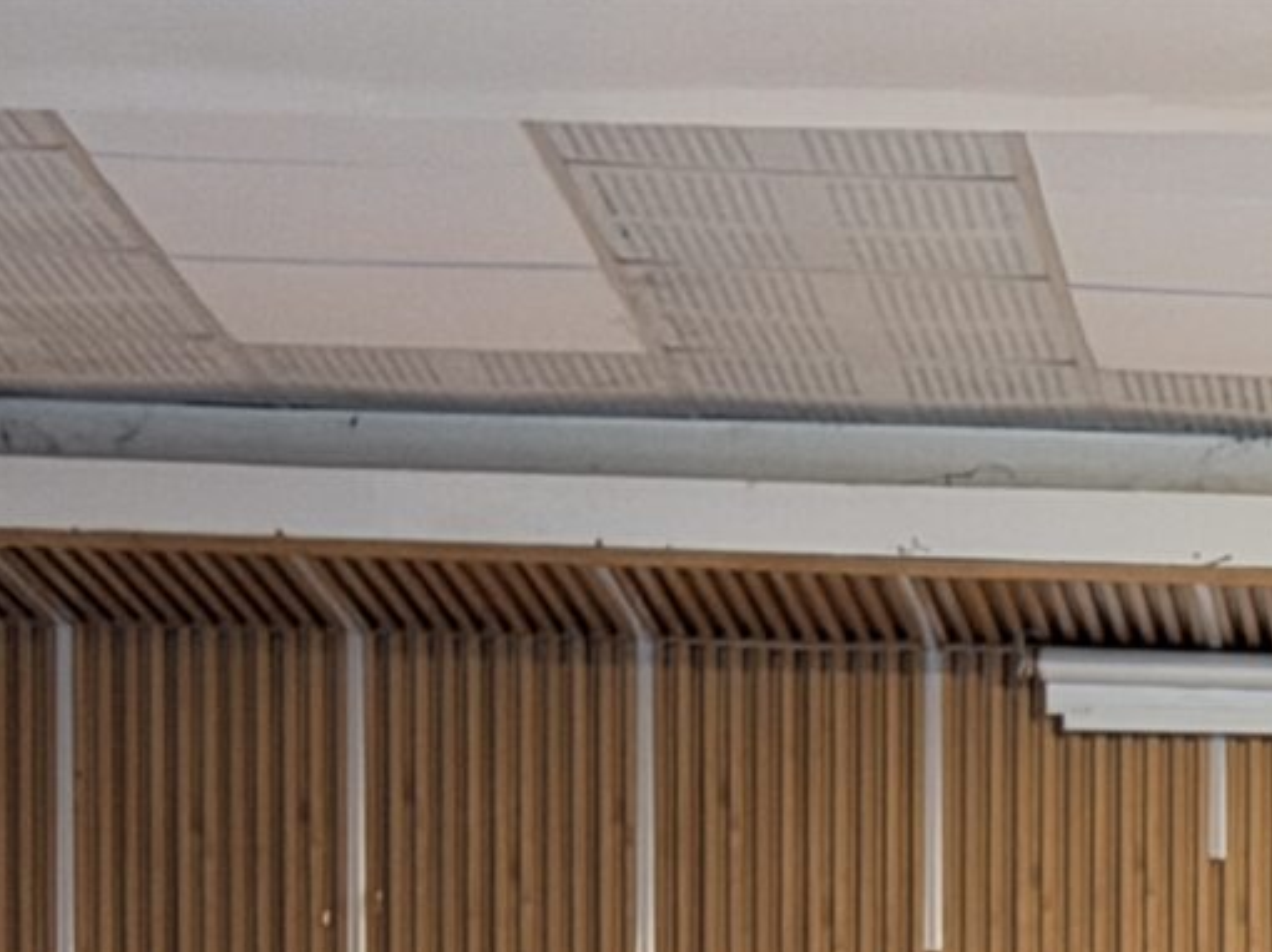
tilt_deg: -1.6
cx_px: 2103
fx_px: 8852
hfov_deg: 8.0
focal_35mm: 241
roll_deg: -0.4
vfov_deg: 5.9
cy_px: 2382
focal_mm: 6.76
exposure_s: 1/50
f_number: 1.78
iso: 80
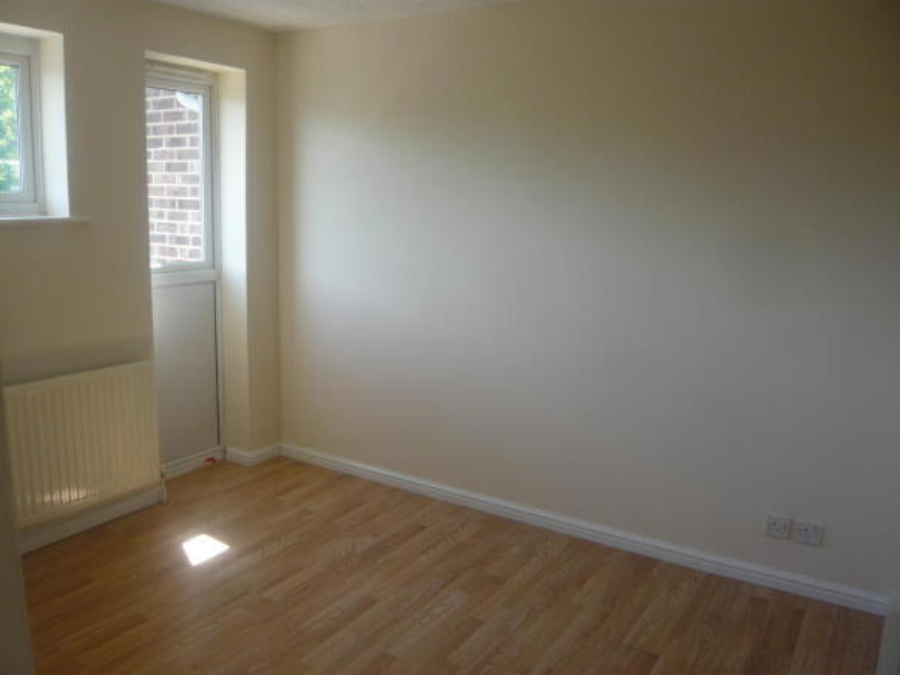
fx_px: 728
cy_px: 338
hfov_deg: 63.5
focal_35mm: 28
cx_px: 450
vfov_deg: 49.7
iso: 100
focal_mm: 4.6
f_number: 2.8
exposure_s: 1/60
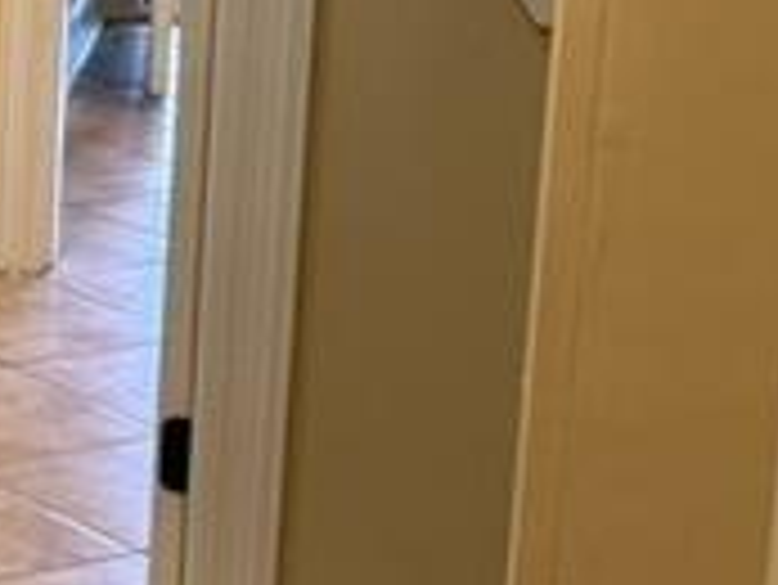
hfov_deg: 11.5
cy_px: 22
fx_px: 3194
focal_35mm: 142
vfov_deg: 10.4
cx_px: -1079
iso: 160
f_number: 1.78
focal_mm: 6.76
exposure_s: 1/60
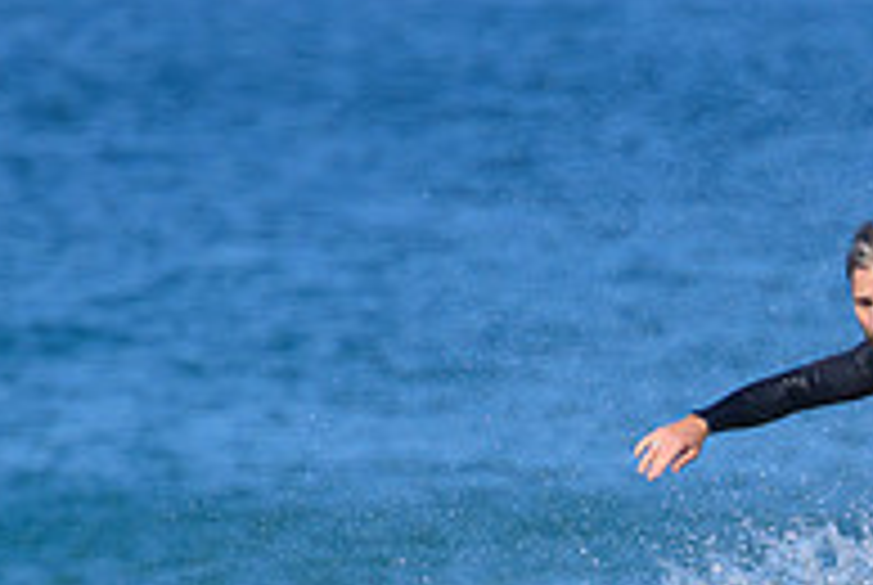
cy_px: 874
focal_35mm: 1999
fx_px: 48549
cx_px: 849
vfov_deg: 0.7
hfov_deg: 1.0
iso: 720
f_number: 8
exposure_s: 1/2000
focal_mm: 560
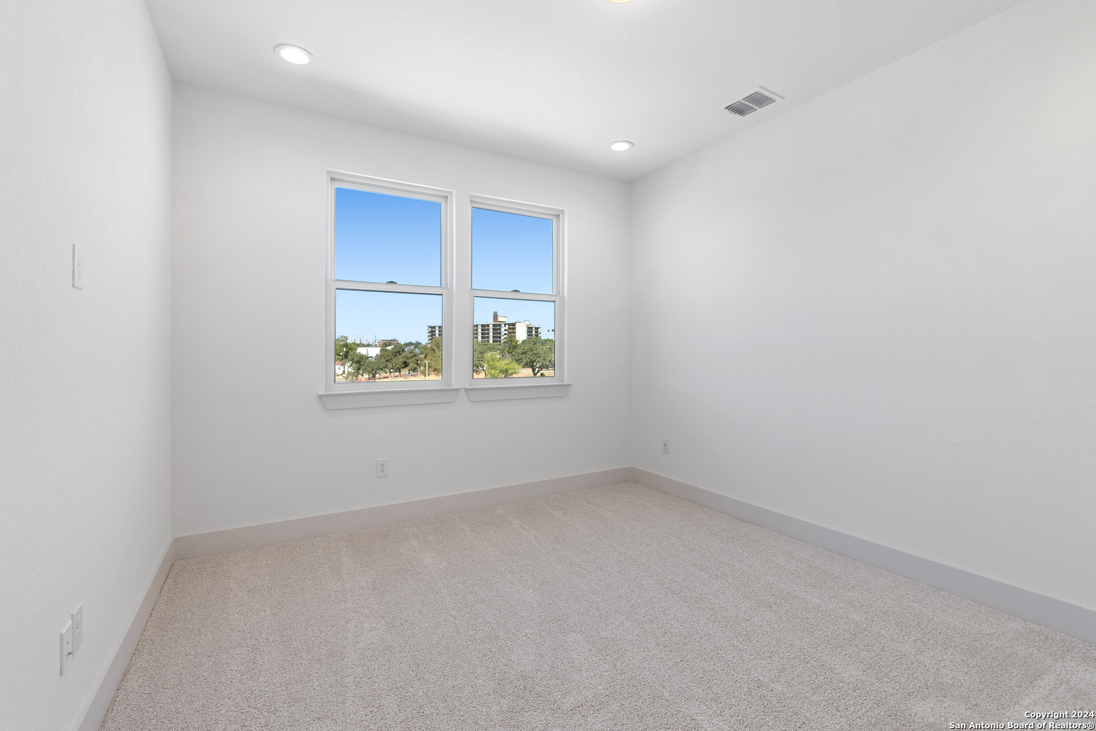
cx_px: 548
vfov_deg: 77.3
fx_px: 457
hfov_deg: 100.4
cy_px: 366
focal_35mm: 15
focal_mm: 10
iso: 320
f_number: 6.3
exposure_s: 1/60
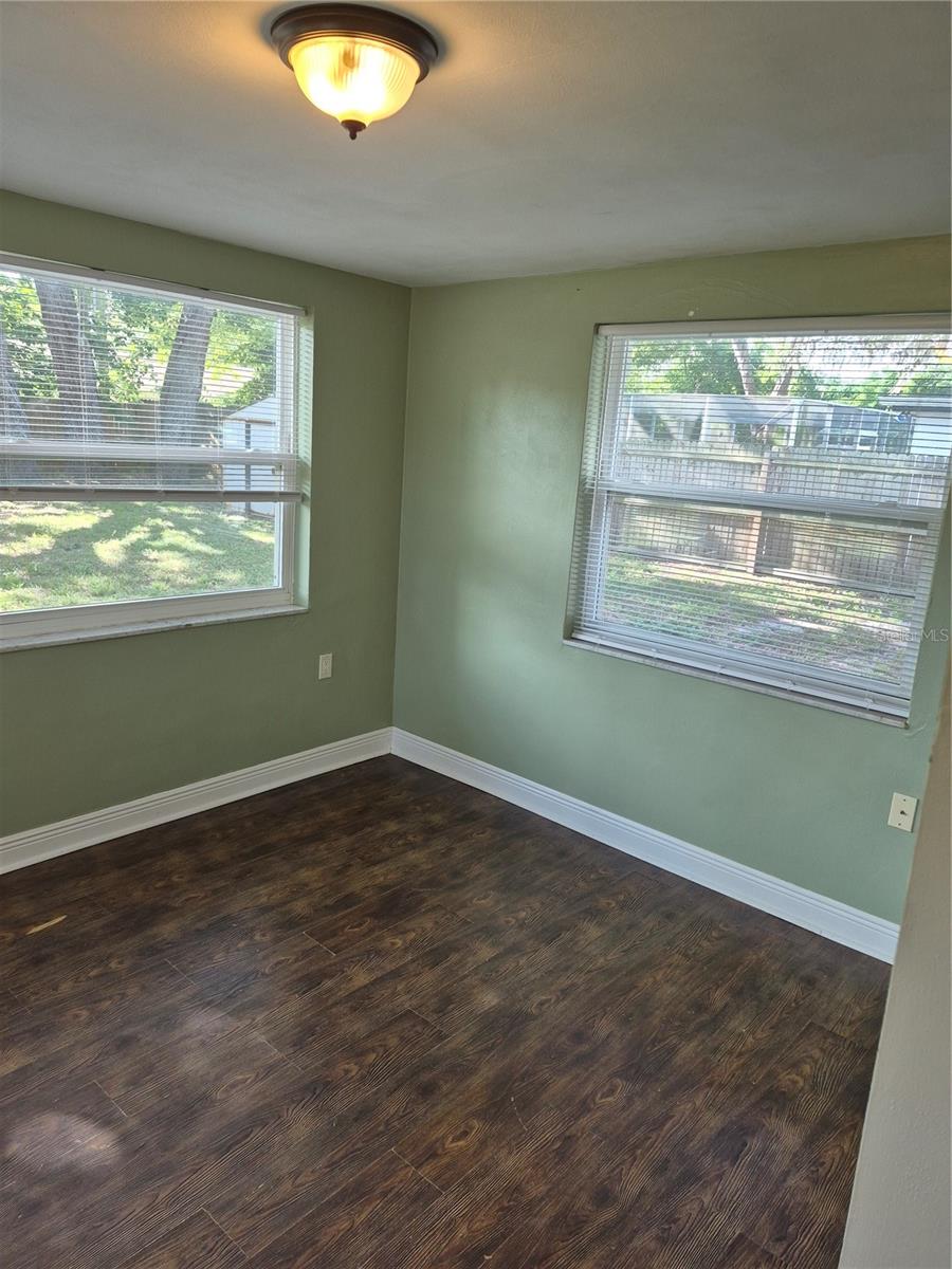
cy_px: 634
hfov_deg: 58.9
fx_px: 843
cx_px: 476
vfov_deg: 73.9
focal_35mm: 23
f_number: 1.8
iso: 80
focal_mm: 5.4
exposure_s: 1/120
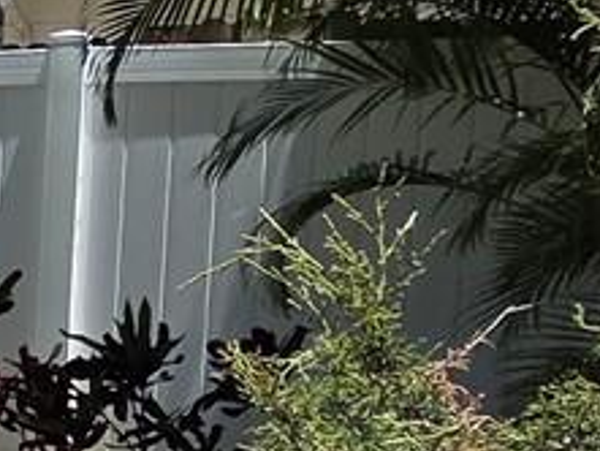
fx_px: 1630
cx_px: -893
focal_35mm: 94
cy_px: 350
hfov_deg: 13.8
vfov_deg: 15.7
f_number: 2.2
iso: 50
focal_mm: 2.2
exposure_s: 1/1468
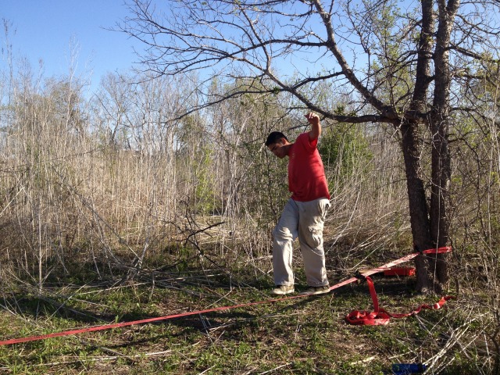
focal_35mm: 35
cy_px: 188
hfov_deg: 52.6
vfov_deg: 40.7
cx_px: 250
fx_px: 506
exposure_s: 1/908
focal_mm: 4.28
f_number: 2.4
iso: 50
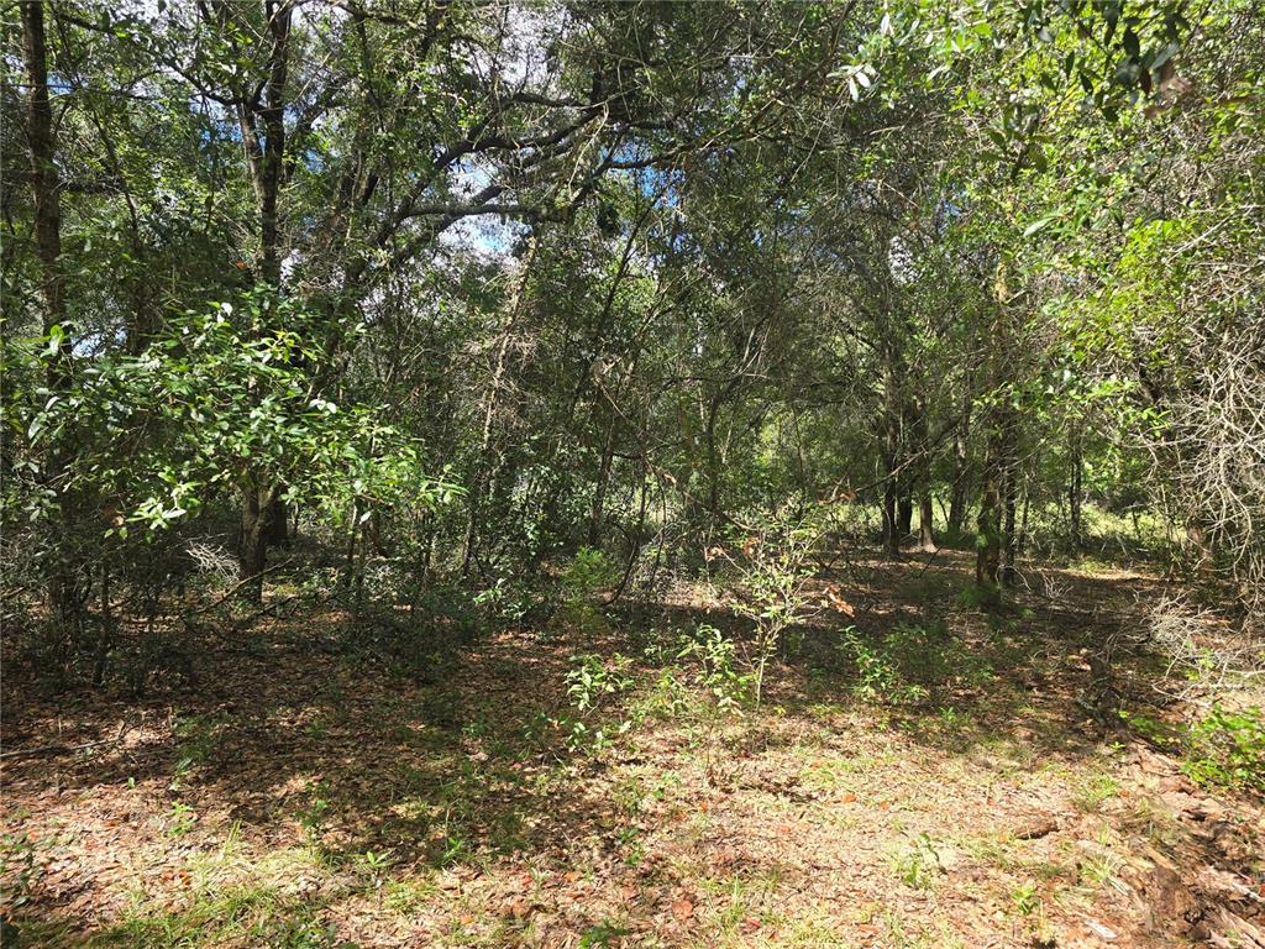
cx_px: 632
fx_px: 841
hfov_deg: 73.9
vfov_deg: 58.9
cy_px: 474
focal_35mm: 23
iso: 12
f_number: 1.7
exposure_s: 1/180
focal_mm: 6.3
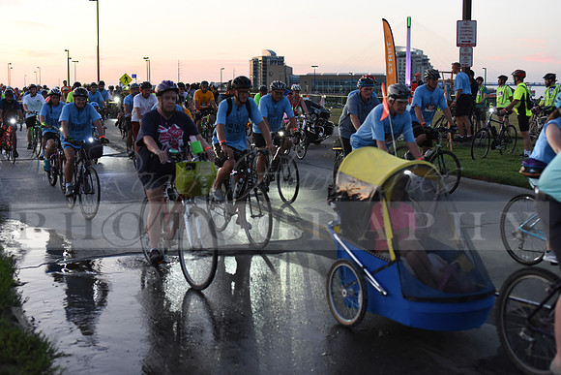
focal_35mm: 50
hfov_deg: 39.6
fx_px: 779
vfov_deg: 27.0
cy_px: 188
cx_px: 280
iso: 2500
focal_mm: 50
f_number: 2.8
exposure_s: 1/400
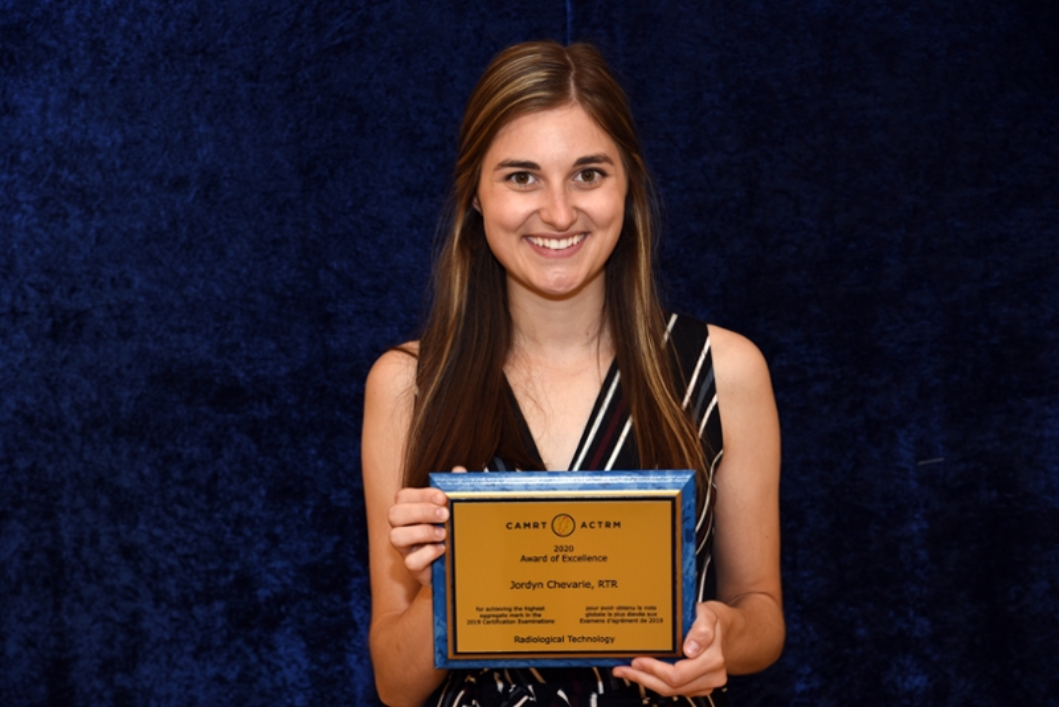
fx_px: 2207
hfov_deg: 27.0
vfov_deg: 18.2
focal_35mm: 75
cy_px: 354
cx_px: 530
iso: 400
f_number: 5.6
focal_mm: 75
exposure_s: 1/60
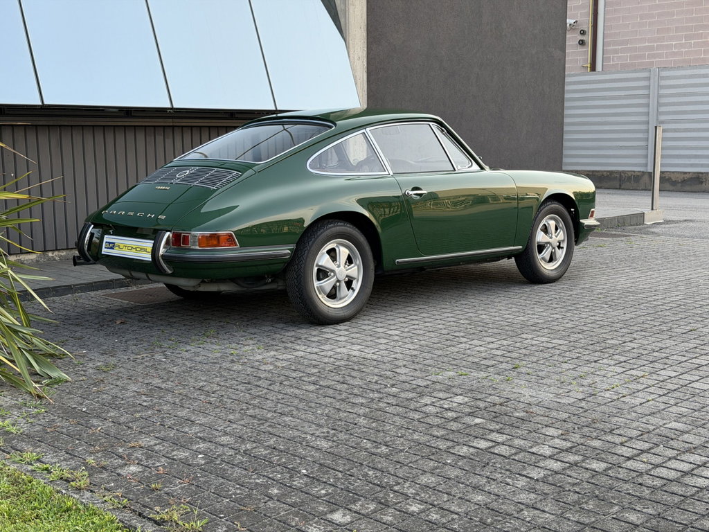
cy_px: 266
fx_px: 983
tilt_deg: -7.5
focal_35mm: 48
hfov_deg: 39.7
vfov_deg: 30.3
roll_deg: +0.4
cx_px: 354
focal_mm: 6.76
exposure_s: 1/437
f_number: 1.78
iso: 80
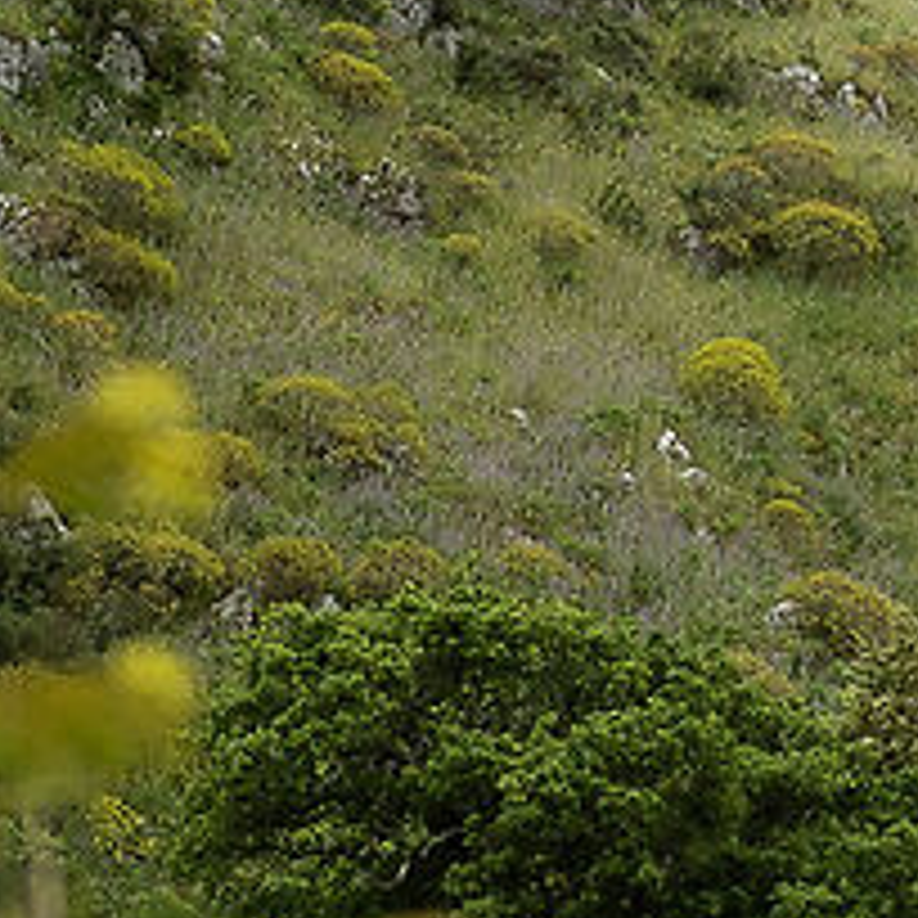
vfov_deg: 3.4
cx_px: 2912
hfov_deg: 3.4
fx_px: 14972
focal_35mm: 499
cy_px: -1863
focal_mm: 50
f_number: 1.8
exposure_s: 1/250
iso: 100
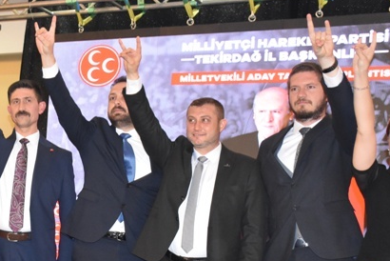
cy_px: 188
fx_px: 824
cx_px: 46
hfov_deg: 25.9
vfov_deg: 17.9
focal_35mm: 76
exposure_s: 1/60
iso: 2500
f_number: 3.8
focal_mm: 26
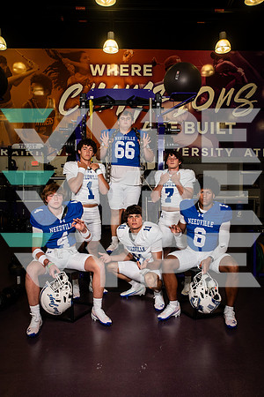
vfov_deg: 61.9
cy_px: 198
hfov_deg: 43.6
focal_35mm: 30
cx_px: 132
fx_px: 330
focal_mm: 30
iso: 800
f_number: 7.1
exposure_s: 1/320
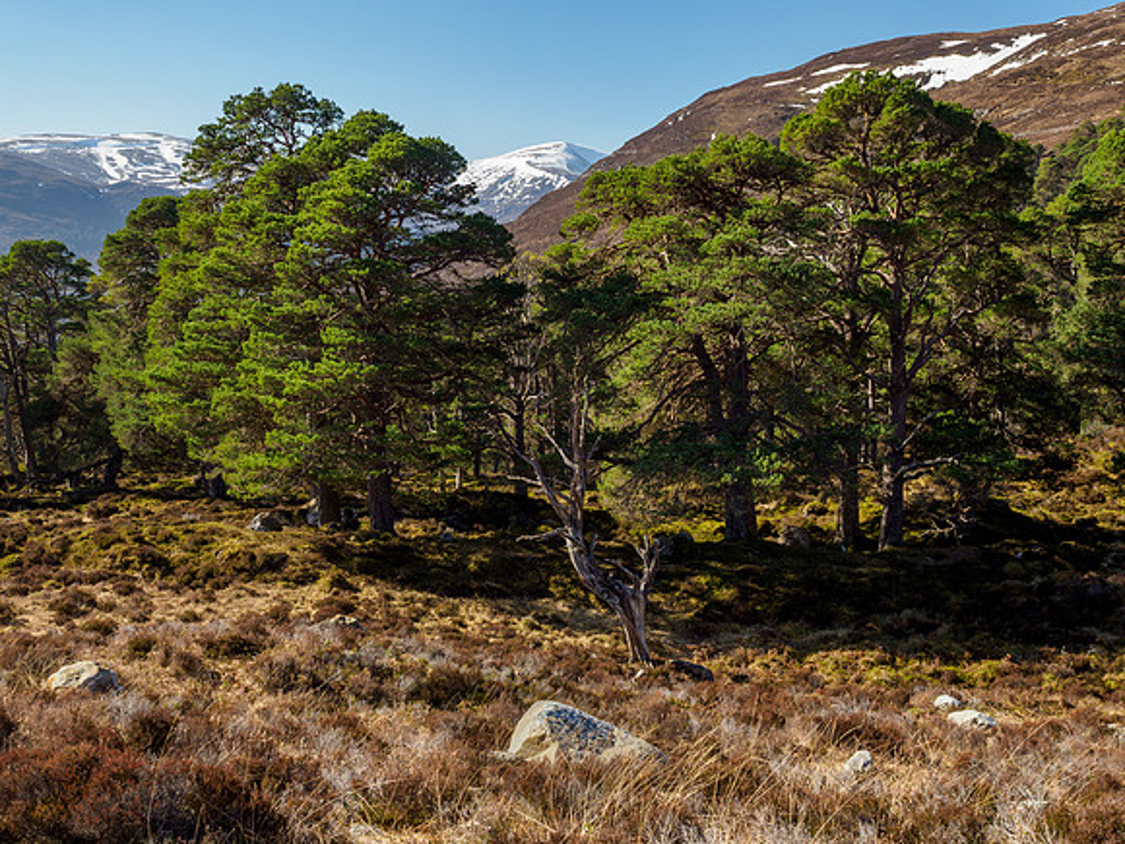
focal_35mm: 37
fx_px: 1211
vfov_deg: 38.4
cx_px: 582
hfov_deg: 49.8
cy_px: 437
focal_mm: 18
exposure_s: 1/80
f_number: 7.1
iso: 200
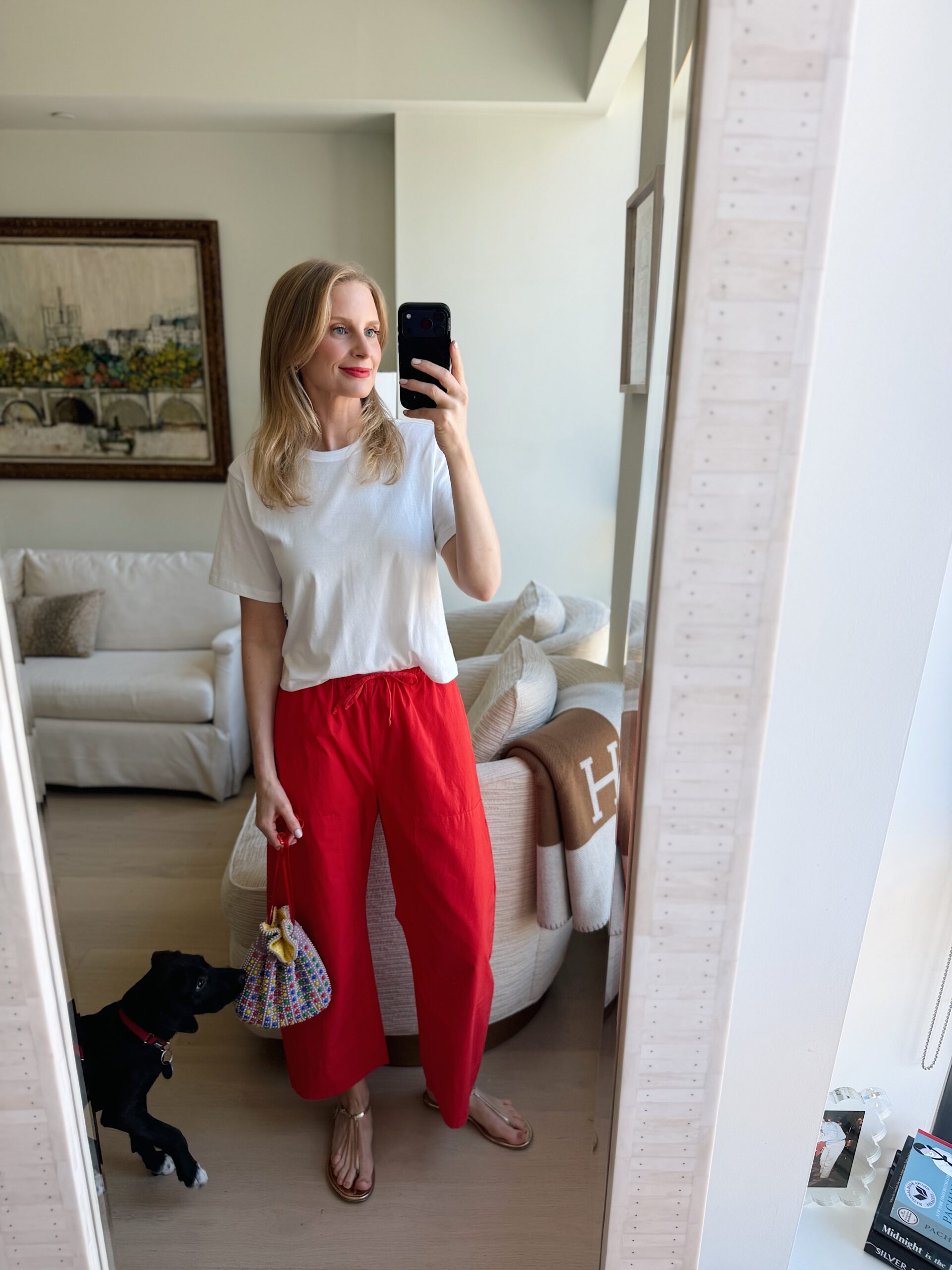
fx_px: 880
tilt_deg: -22.0
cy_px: 635
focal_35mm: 24
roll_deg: -1.3
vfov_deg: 71.6
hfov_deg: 56.8
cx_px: 476
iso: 50
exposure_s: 1/135
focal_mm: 6.76
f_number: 1.78
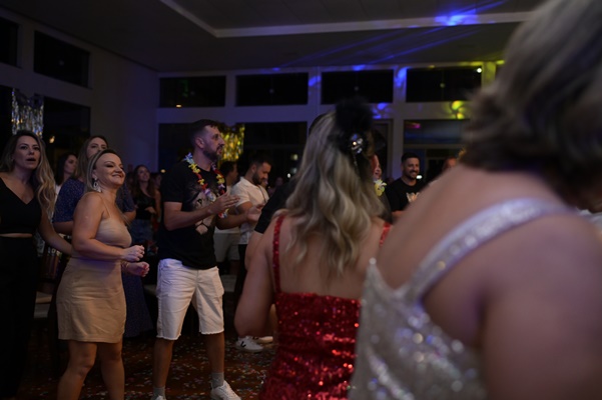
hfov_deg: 54.5
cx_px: 301
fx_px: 585
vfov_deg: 37.8
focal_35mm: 35
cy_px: 200
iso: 2500
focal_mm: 35
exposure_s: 1/200
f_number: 2.5
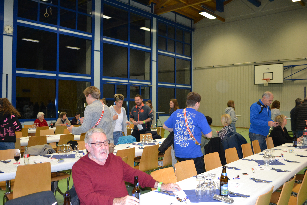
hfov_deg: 57.2
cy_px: 102
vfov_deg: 40.0
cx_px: 154
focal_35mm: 33
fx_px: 281
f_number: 3.8
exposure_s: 1/60
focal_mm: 22
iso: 1250
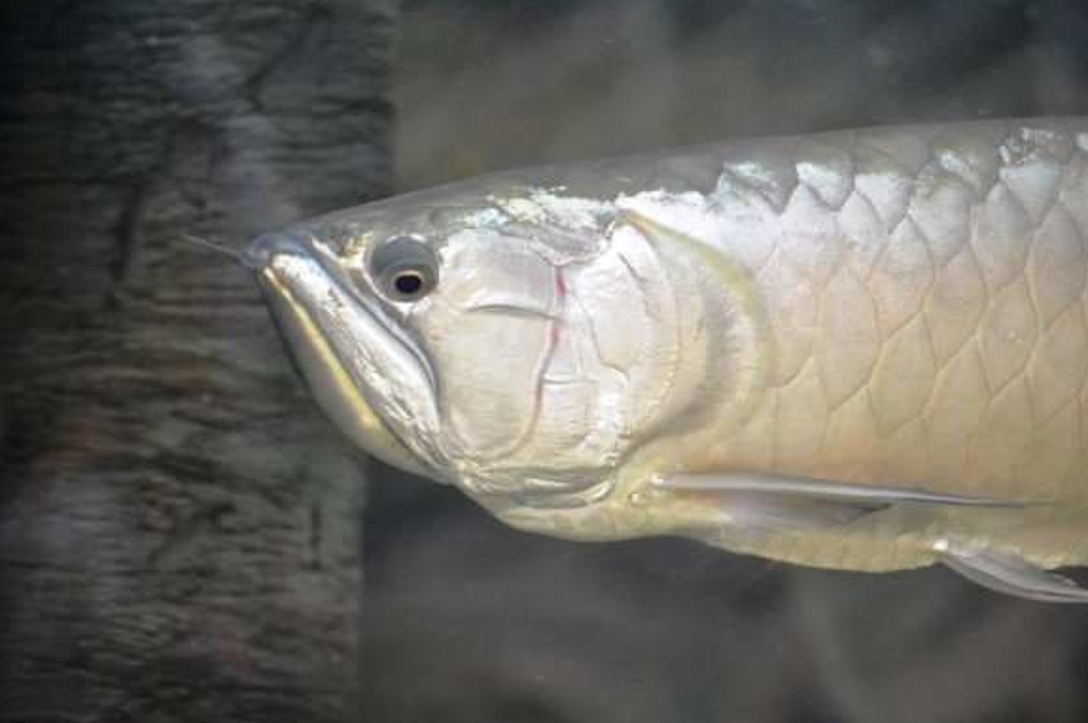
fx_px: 3955
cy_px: 349
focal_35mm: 131
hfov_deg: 15.7
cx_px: 573
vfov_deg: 10.4
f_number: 4.2
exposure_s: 1/60
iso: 3200
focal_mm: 82
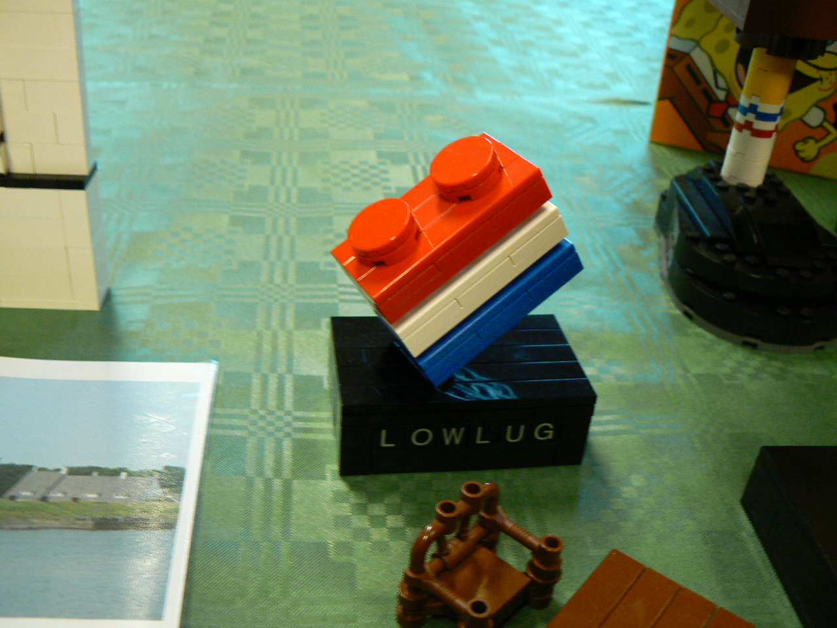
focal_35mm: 36
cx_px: 418
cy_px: 314
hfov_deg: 51.4
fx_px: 870
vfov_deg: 39.7
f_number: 2.8
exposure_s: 1/20
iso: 200
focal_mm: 6
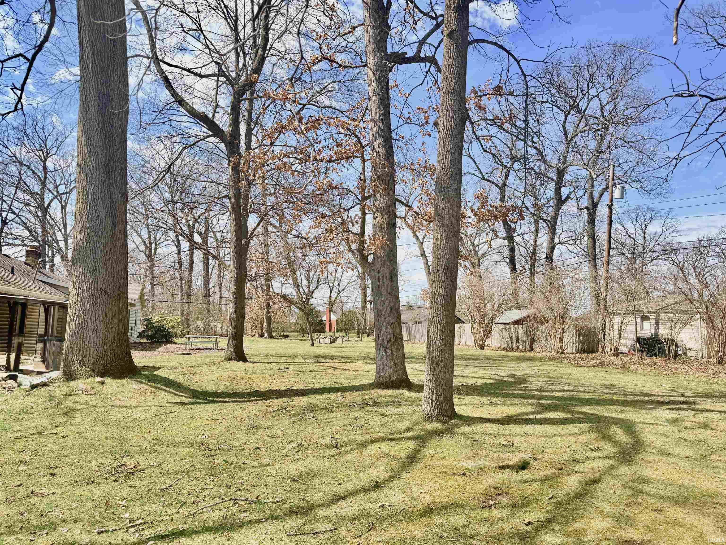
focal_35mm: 24
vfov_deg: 56.8
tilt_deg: +6.1
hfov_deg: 71.6
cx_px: 363
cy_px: 272
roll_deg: -1.6
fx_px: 503
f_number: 1.78
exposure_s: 1/2169
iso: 100
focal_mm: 6.76
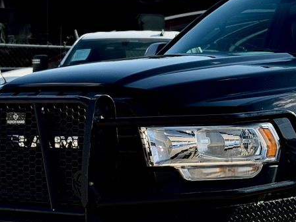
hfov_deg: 14.1
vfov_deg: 10.8
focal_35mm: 137
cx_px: 327
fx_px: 1171
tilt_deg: -3.5
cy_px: 140
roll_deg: -1.6
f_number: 1.78
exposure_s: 1/3378
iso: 80
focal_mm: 6.76
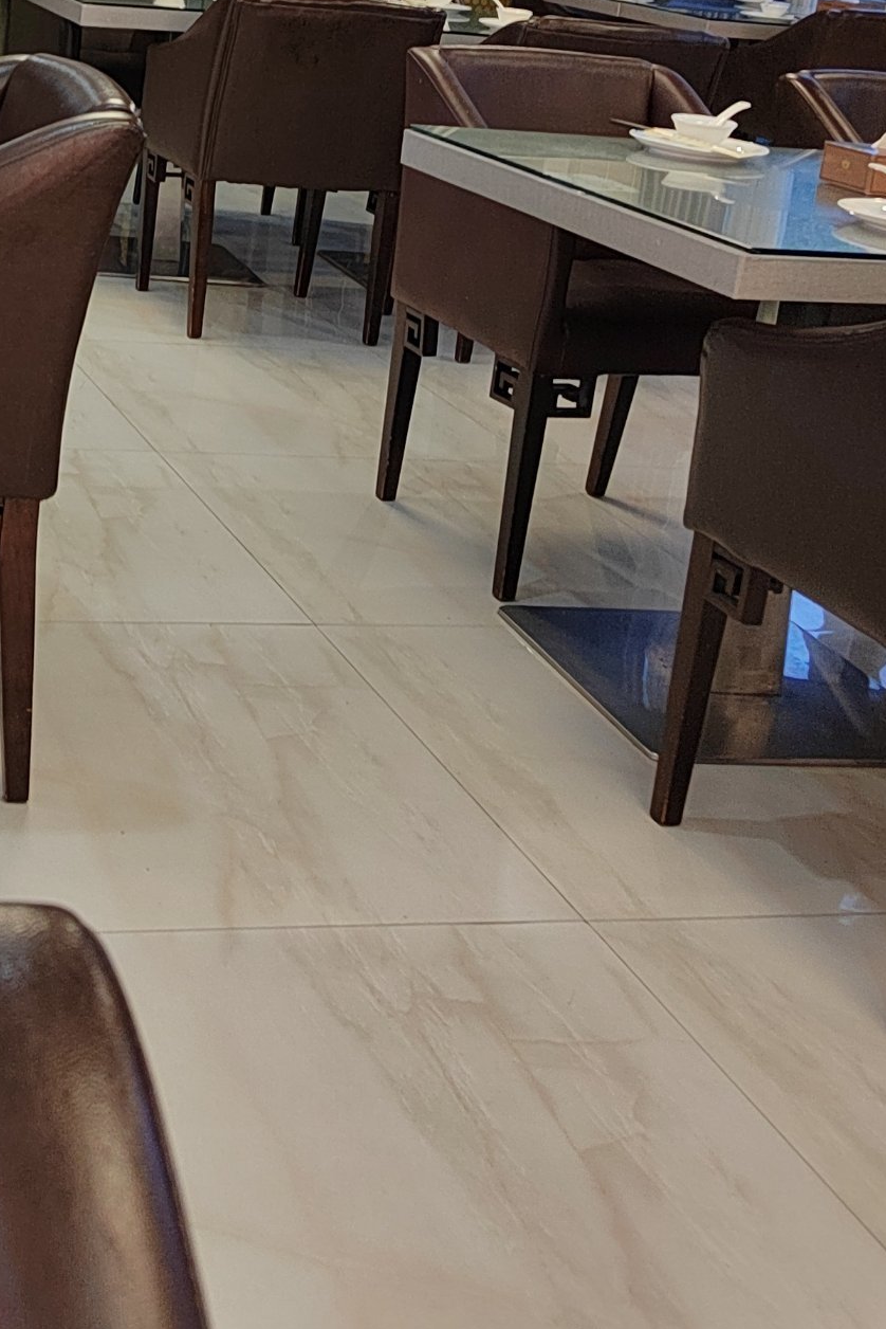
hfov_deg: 24.7
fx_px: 1918
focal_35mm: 52
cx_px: -8
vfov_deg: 36.4
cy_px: 204
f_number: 1.9
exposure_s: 1/50
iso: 966
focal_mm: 5.52
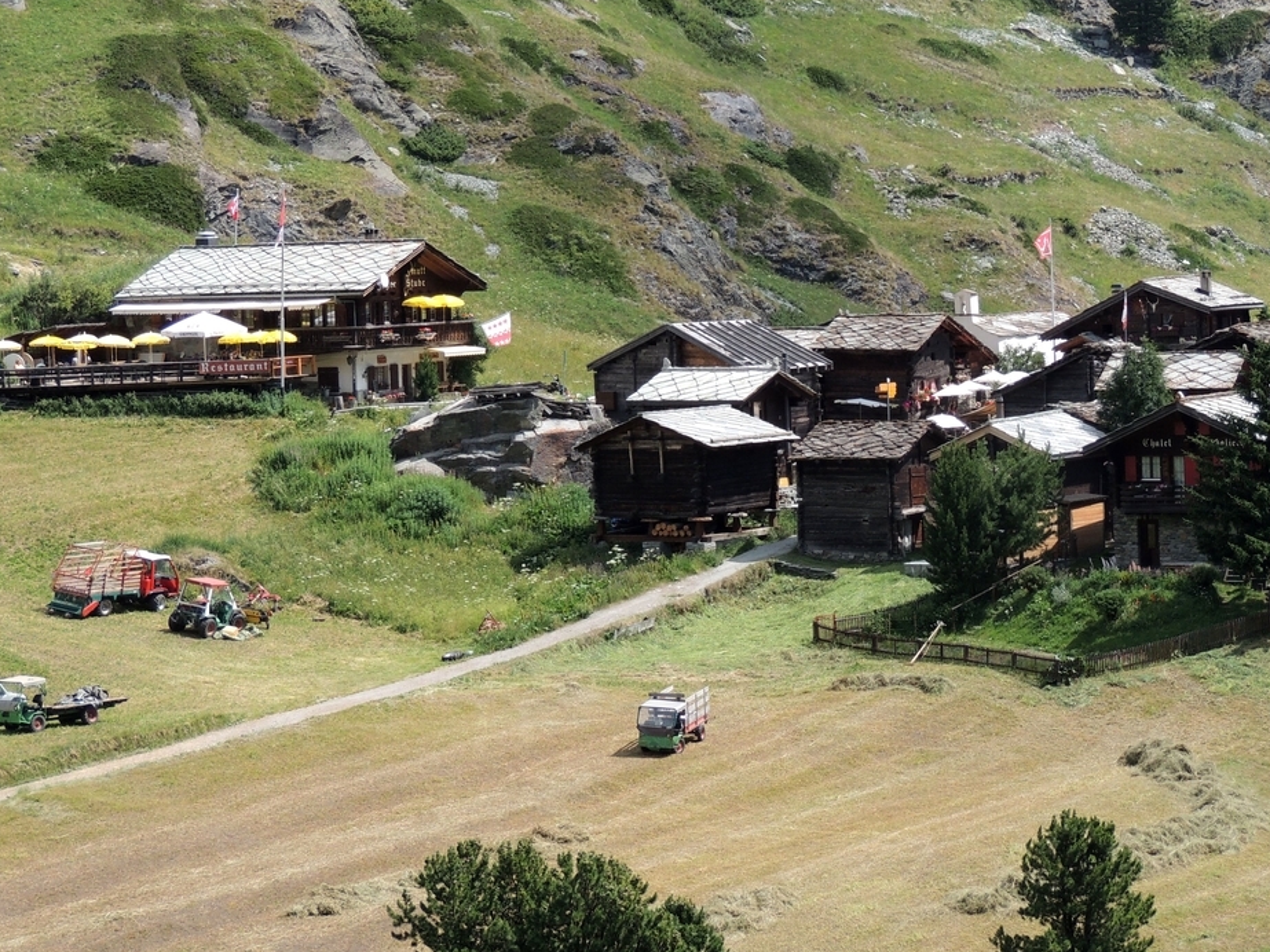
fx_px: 4292
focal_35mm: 117
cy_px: 393
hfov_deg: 16.8
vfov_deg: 12.7
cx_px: 704
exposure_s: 1/500
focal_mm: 16
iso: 100
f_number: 4.1
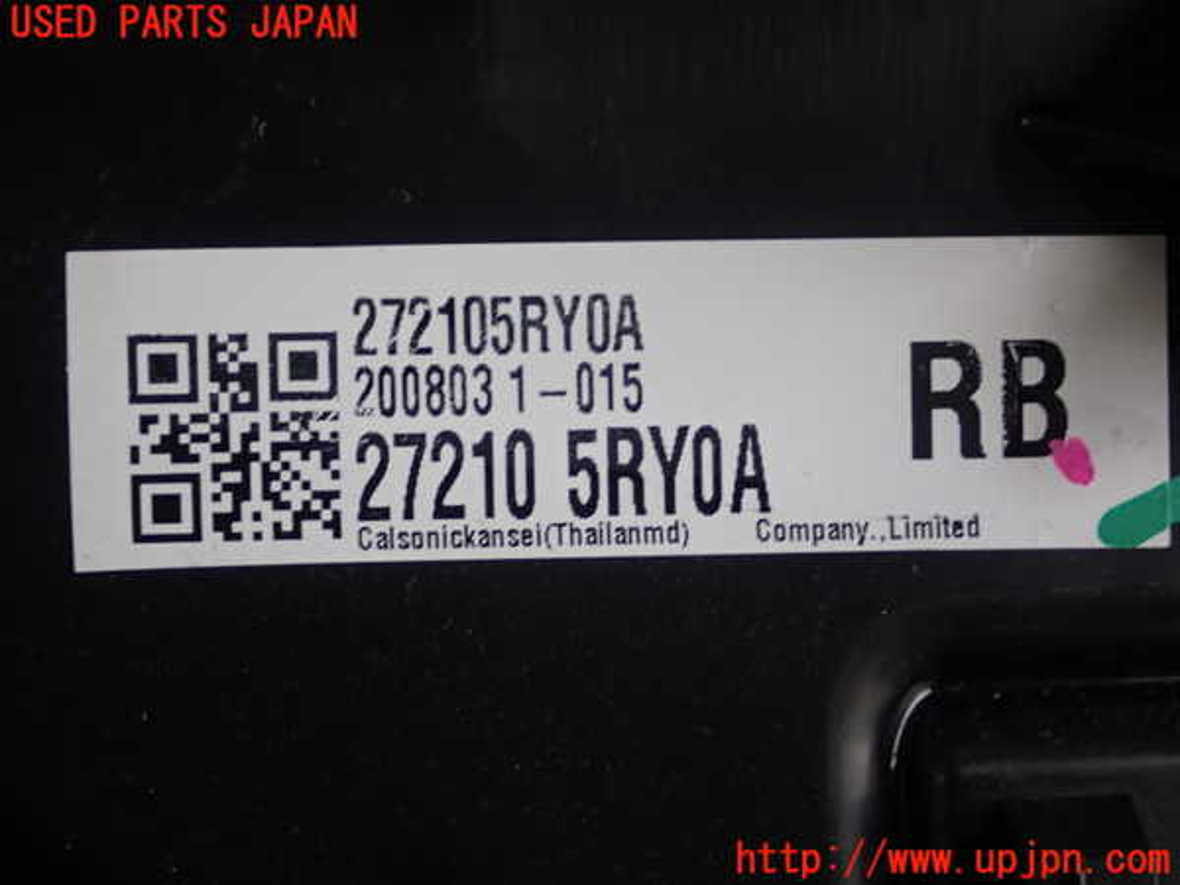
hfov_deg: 33.8
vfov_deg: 25.7
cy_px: 442
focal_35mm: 57
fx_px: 1943
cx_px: 590
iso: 250
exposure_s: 1/50
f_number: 3.5
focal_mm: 10.29
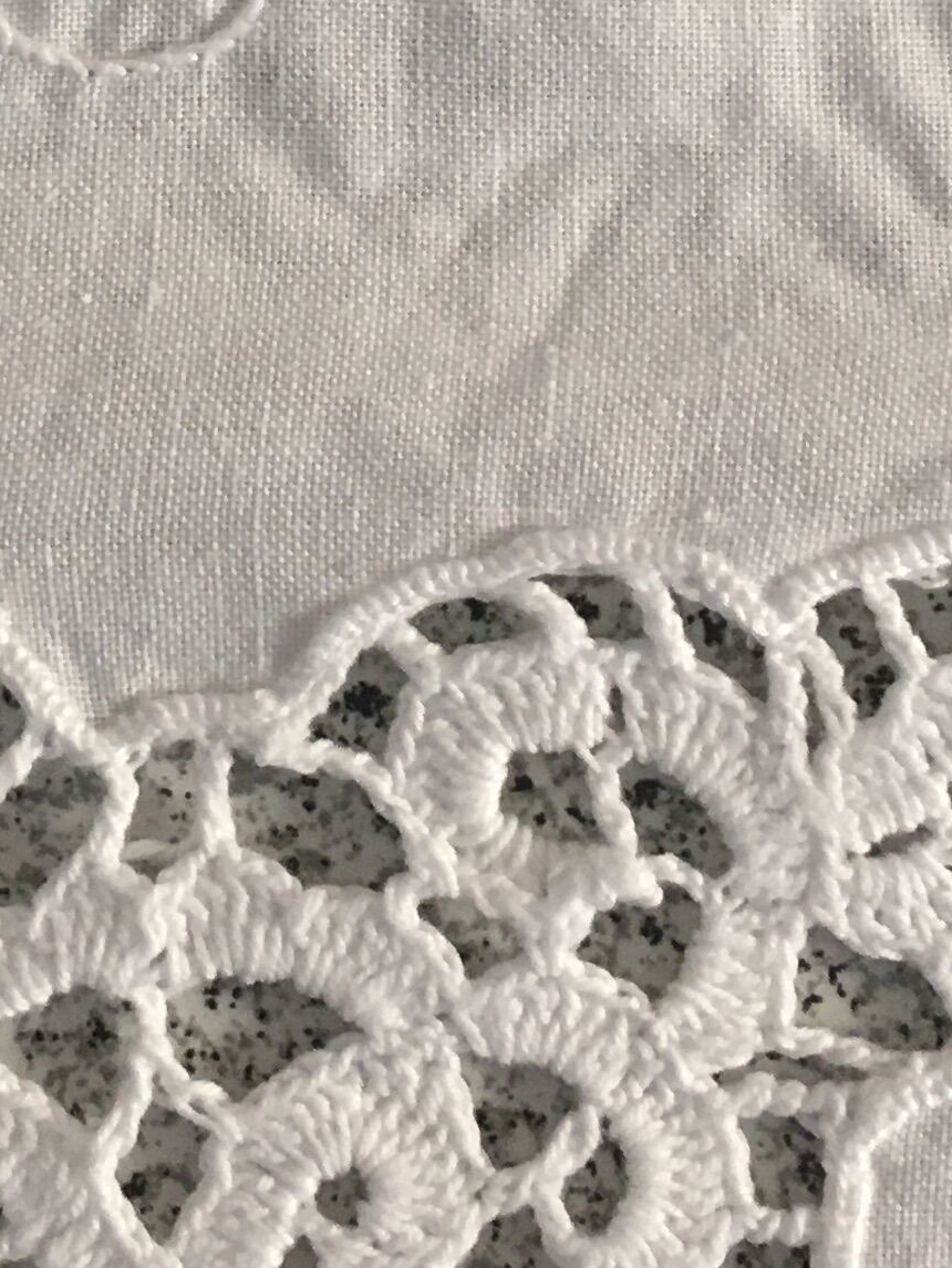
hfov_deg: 14.4
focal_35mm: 102
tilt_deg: -83.5
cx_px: 132
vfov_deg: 18.7
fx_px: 3739
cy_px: -9
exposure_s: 1/33
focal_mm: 4.15
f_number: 2.2
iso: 100
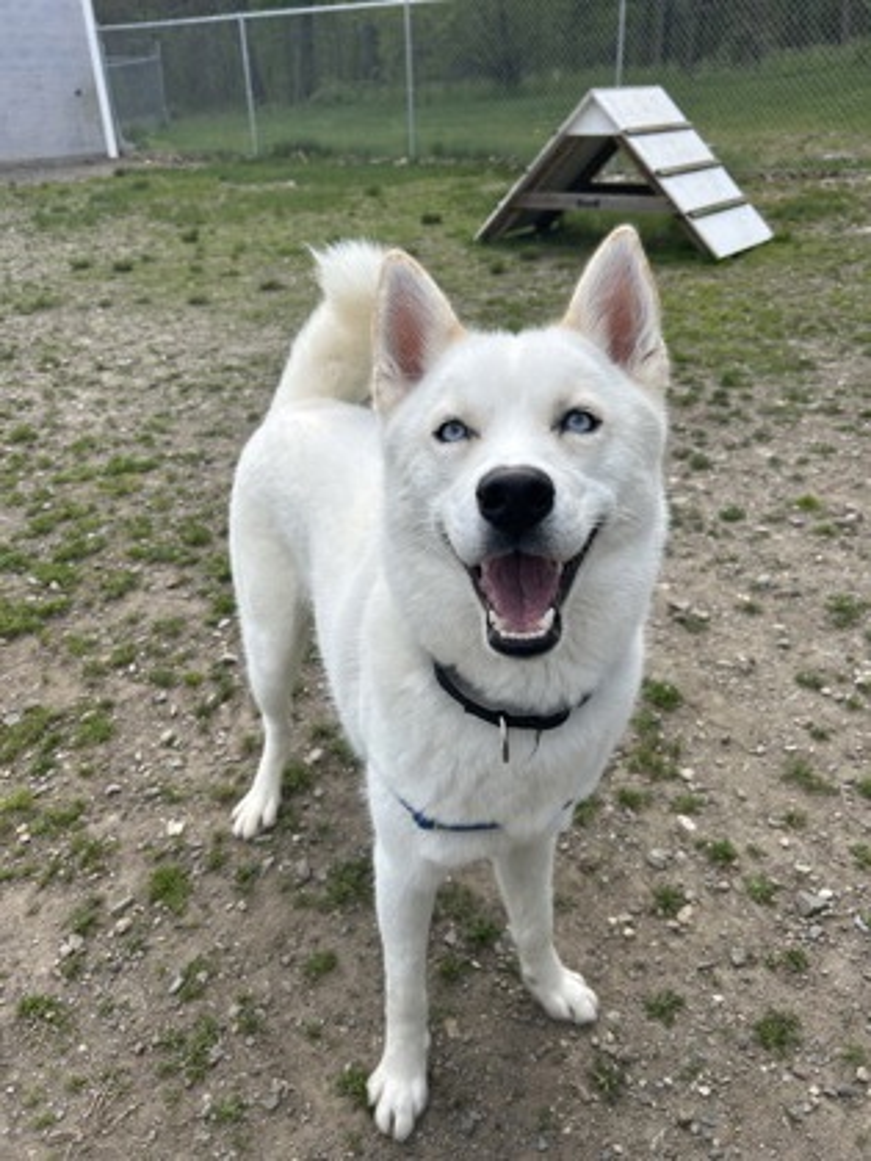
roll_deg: +1.1
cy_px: 580
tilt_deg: -28.0
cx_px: 436
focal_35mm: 26
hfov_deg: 53.1
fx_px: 872
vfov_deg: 67.3
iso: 50
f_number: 1.5
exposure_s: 1/2695
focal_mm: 5.7
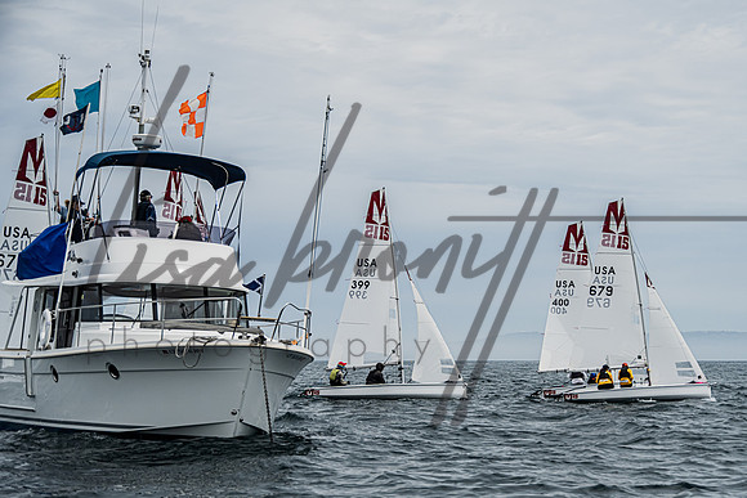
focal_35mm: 82
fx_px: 1698
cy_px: 287
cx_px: 435
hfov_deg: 24.8
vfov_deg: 16.7
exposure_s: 1/3200
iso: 320
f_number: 6
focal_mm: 70
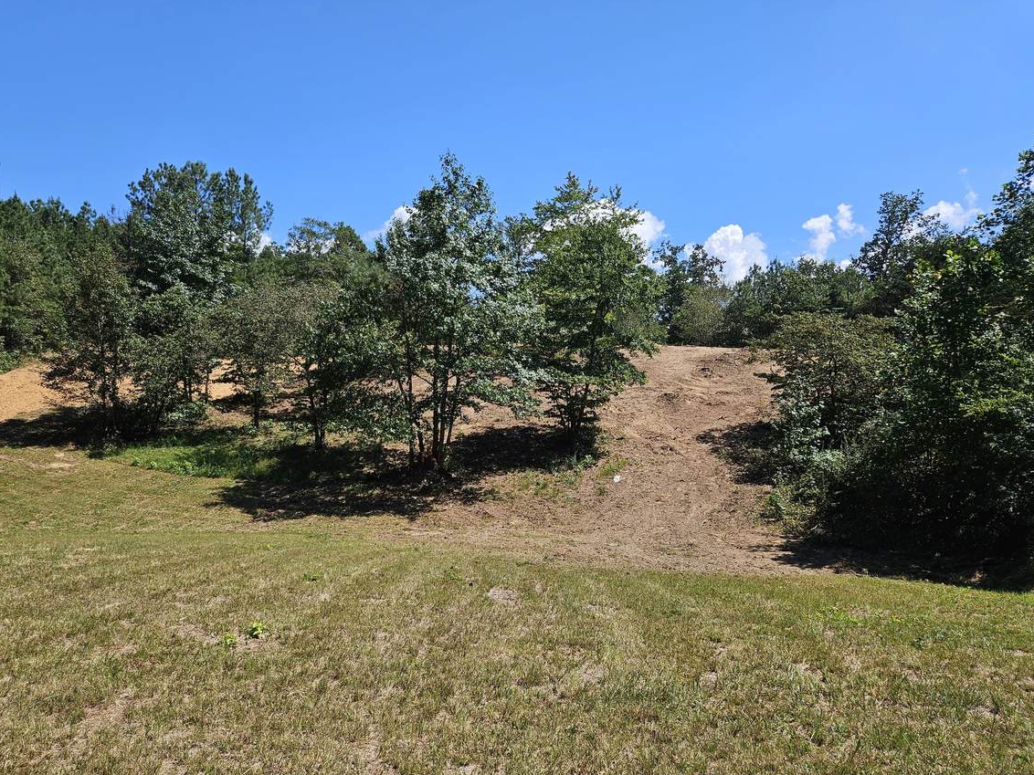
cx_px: 463
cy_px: 396
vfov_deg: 53.1
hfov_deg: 67.1
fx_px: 777
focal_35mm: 26
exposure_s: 1/1559
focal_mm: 5.4
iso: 25
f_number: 1.8
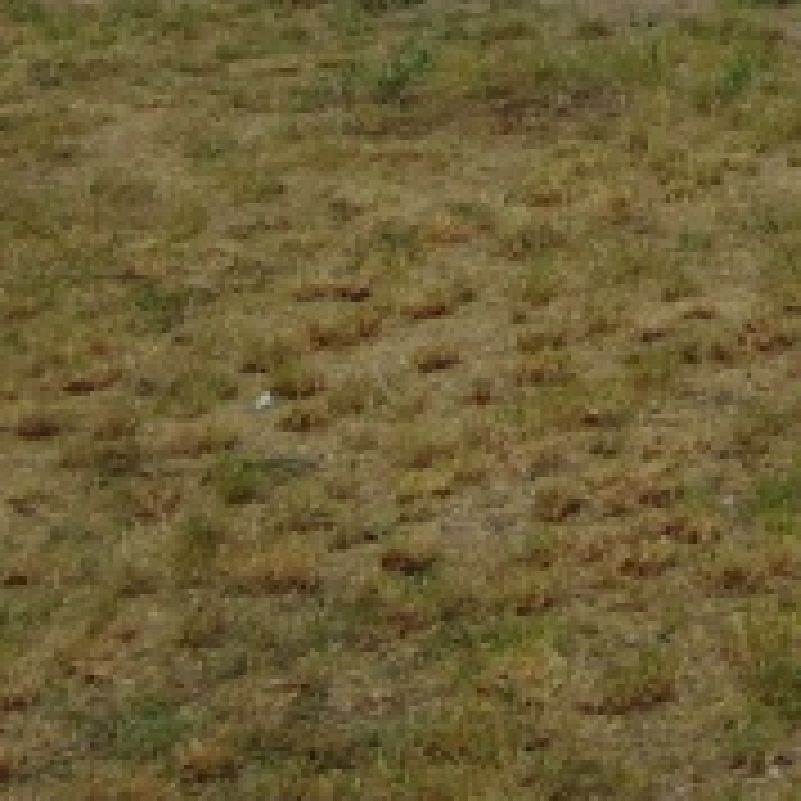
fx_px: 3325
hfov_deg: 13.4
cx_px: 936
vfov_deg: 12.6
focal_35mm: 127
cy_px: -616
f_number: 3
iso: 80
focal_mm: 4.5
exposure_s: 1/250
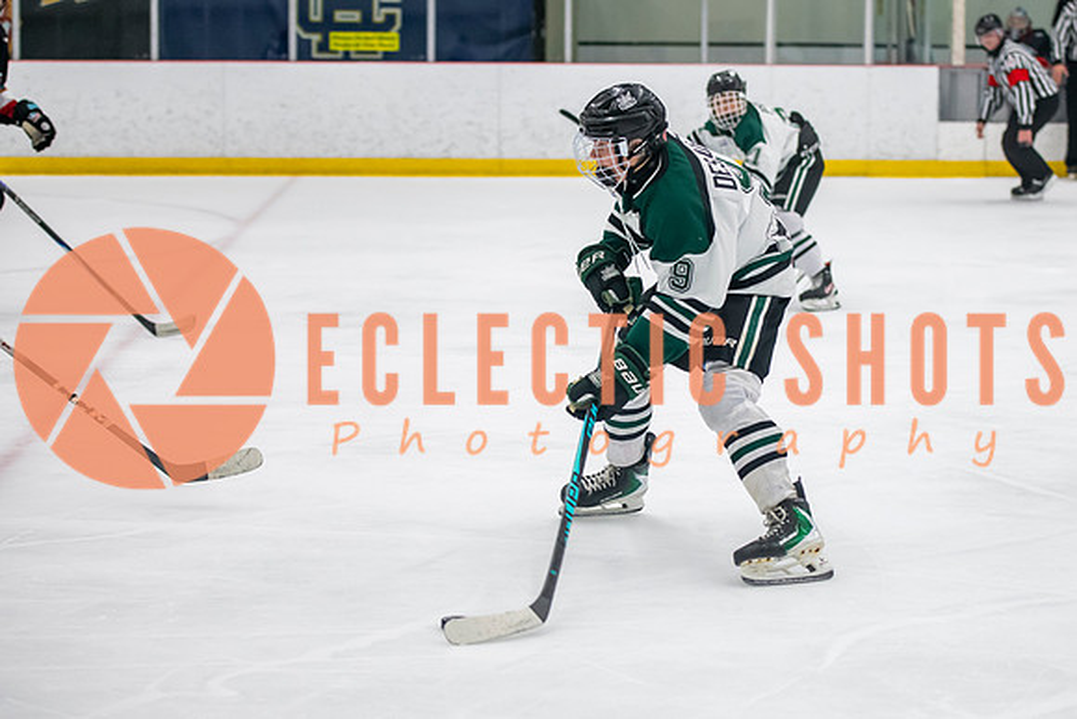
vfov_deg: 14.6
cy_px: 358
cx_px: 688
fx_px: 2806
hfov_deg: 21.7
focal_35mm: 94
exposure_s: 1/640
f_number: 3.2
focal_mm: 70
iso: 2000
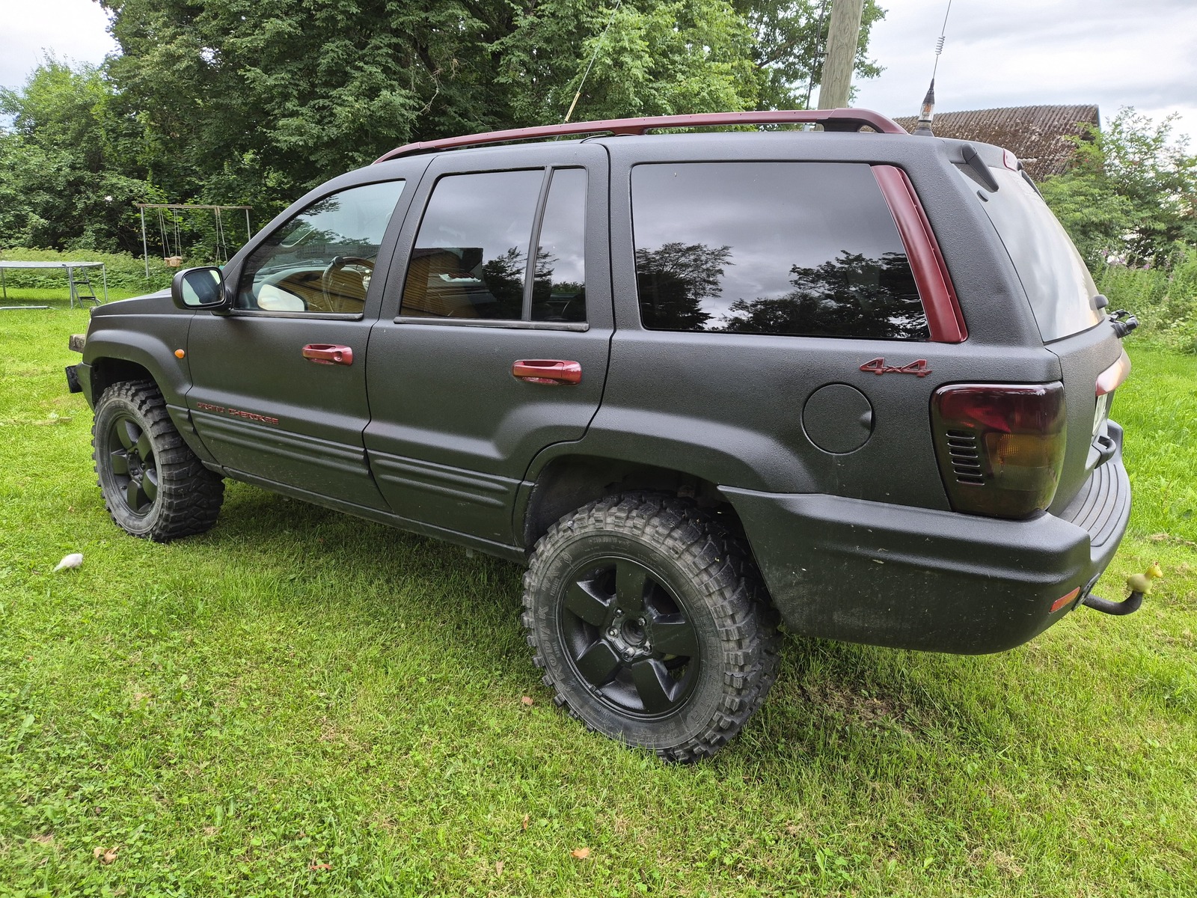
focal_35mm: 23
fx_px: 795
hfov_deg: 73.9
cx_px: 598
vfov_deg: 58.9
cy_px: 449
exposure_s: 1/100
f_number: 1.8
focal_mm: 5.4
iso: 160
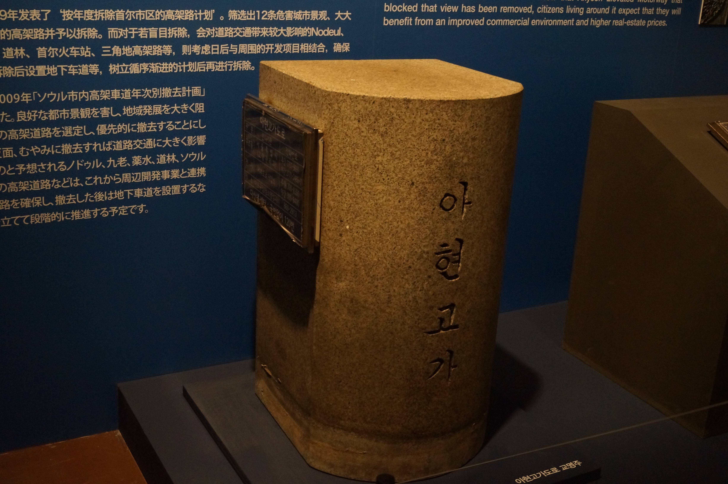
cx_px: 364
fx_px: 848
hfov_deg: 46.4
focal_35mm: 42
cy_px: 242
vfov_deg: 31.8
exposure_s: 1/60
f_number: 4.5
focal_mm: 28
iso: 2000
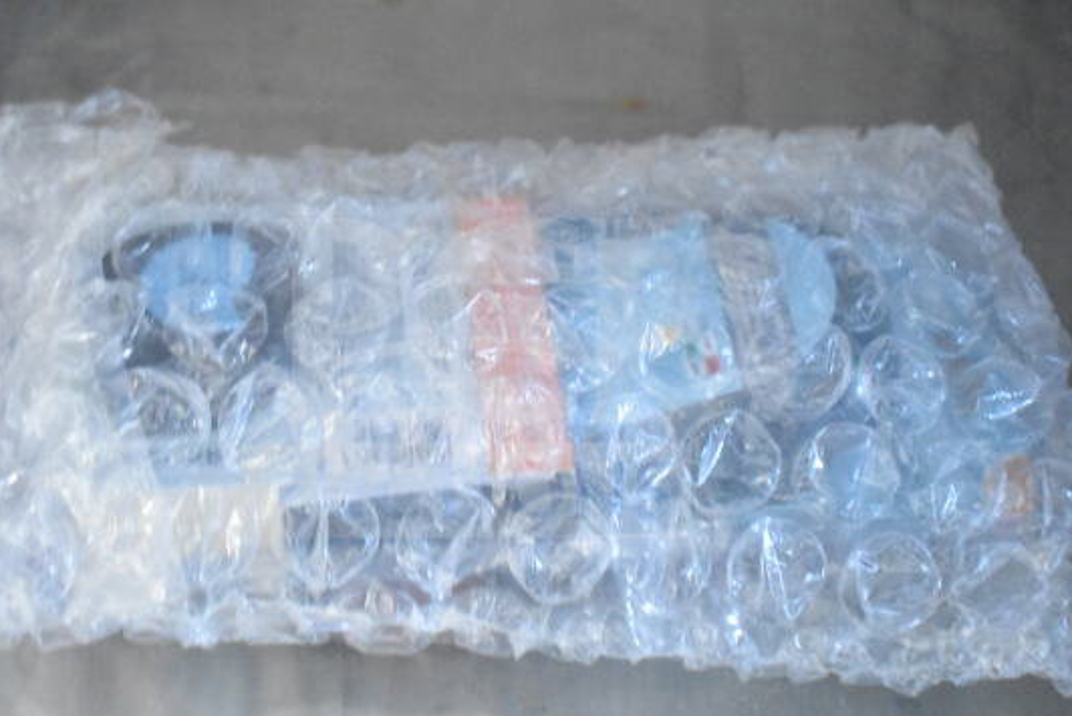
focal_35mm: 55
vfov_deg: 24.6
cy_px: 378
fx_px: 1638
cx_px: 463
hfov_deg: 36.2
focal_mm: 32
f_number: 4.5
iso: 14400
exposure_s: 1/50
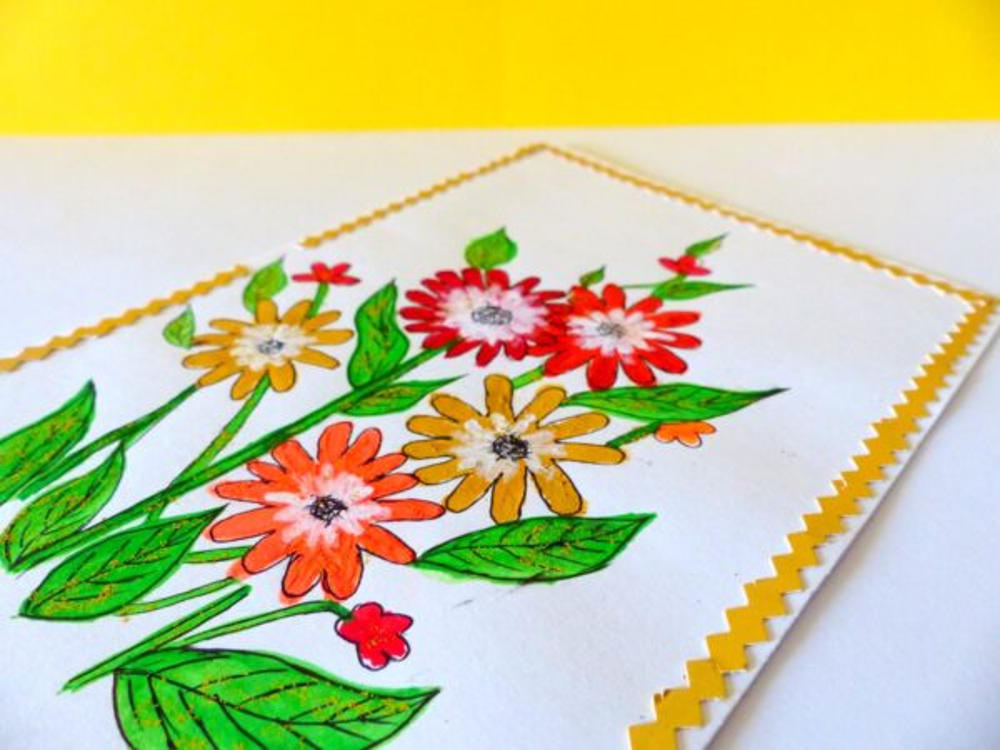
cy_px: 375
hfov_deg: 69.4
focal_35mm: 25
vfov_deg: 54.9
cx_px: 500
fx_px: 722
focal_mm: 4.5
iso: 400
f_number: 2.8
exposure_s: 1/40
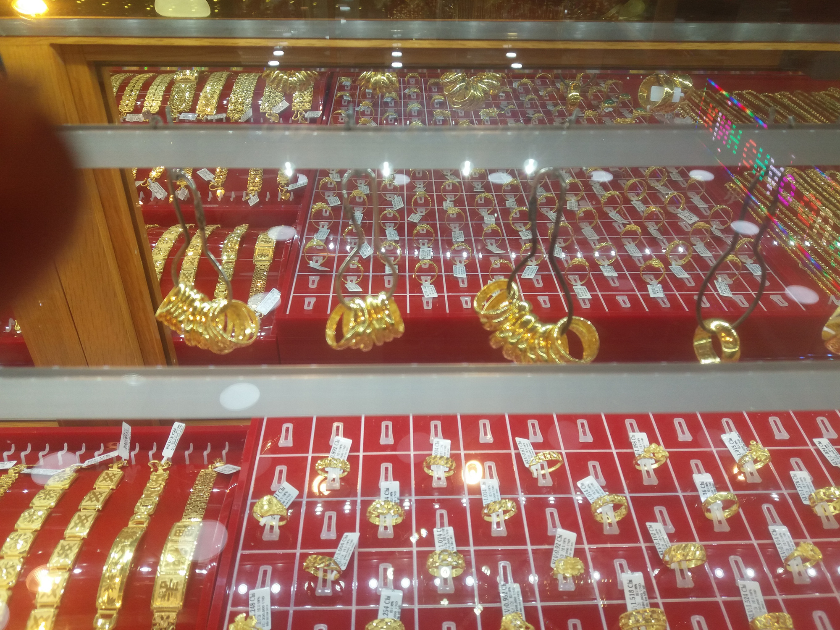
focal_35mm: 28
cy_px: 315
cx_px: 420
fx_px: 679
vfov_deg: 49.7
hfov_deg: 63.4
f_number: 1.9
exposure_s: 1/206
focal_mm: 3.7
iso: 64
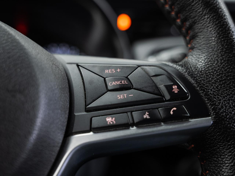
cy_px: 88
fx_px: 259
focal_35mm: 38
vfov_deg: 37.6
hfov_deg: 48.8
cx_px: 118
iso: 800
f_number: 3.5
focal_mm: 35.3
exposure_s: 1/40
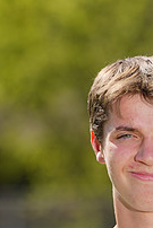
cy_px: 277
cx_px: 151
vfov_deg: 2.2
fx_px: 5912
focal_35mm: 929
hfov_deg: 1.5
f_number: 7.1
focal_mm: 324
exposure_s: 1/200
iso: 64
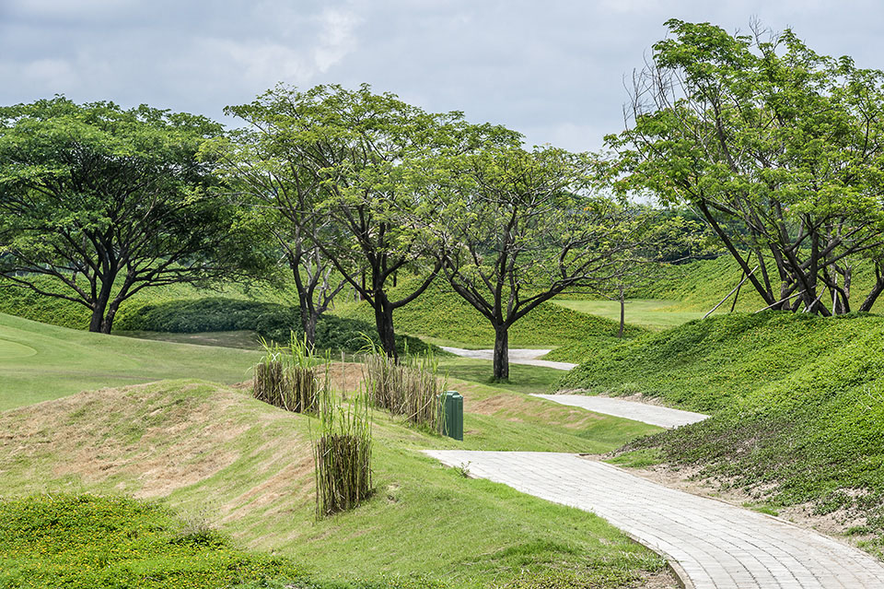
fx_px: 4663
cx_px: 442
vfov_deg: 7.2
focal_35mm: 190
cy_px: 294
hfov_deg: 10.8
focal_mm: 190
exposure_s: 1/125
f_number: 22
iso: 200
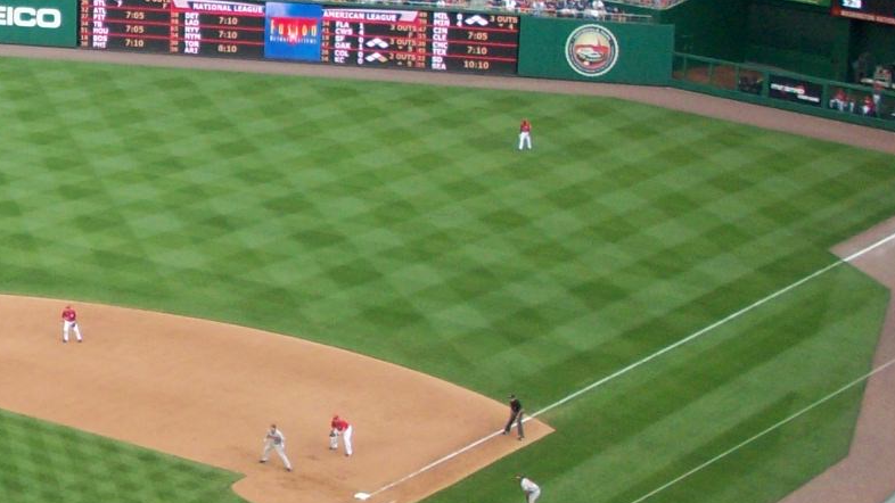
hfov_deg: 19.4
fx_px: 2492
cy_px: 181
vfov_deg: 11.5
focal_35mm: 105
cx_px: -136
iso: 80
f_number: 2.8
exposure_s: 1/124
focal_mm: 6.2
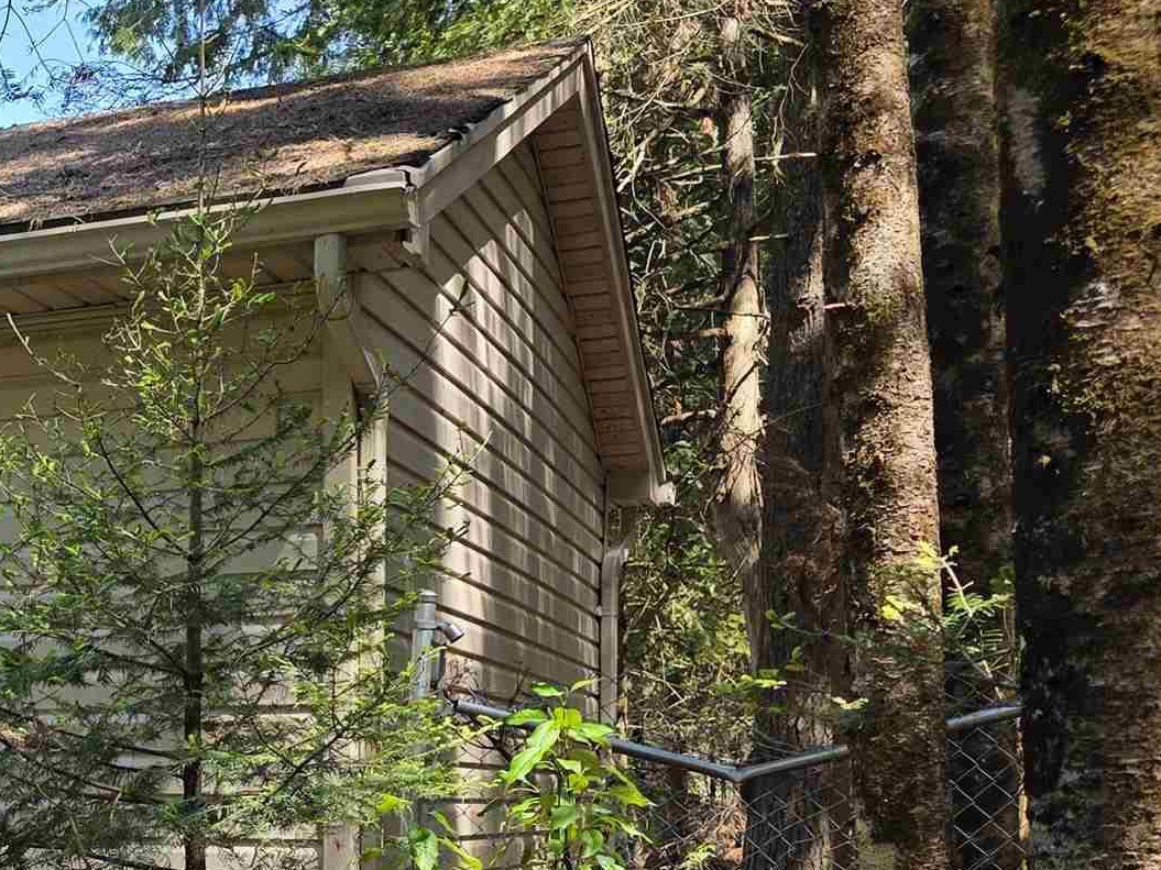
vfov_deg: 21.2
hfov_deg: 25.4
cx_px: -305
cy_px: 857
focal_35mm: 67
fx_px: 2247
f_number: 1.7
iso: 25
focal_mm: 6.3
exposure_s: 1/359
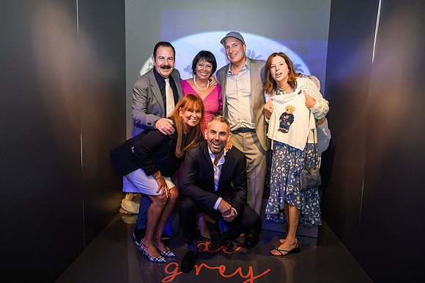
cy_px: 142
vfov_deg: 46.4
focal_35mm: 28
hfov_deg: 65.5
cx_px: 212
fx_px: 331
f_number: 2.8
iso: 1600
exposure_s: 1/160
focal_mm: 28
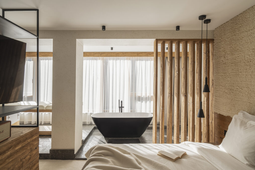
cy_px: 85
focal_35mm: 21
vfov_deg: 59.5
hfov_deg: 81.2
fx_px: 149
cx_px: 128
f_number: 8
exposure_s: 1/250
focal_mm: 21
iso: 200
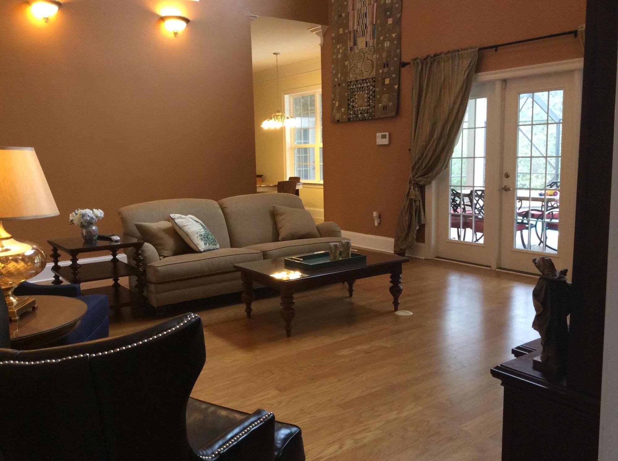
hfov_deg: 56.9
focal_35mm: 32
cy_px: 230
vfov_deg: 44.0
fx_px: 570
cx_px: 309
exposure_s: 1/24
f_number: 2.4
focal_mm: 3.3
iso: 100
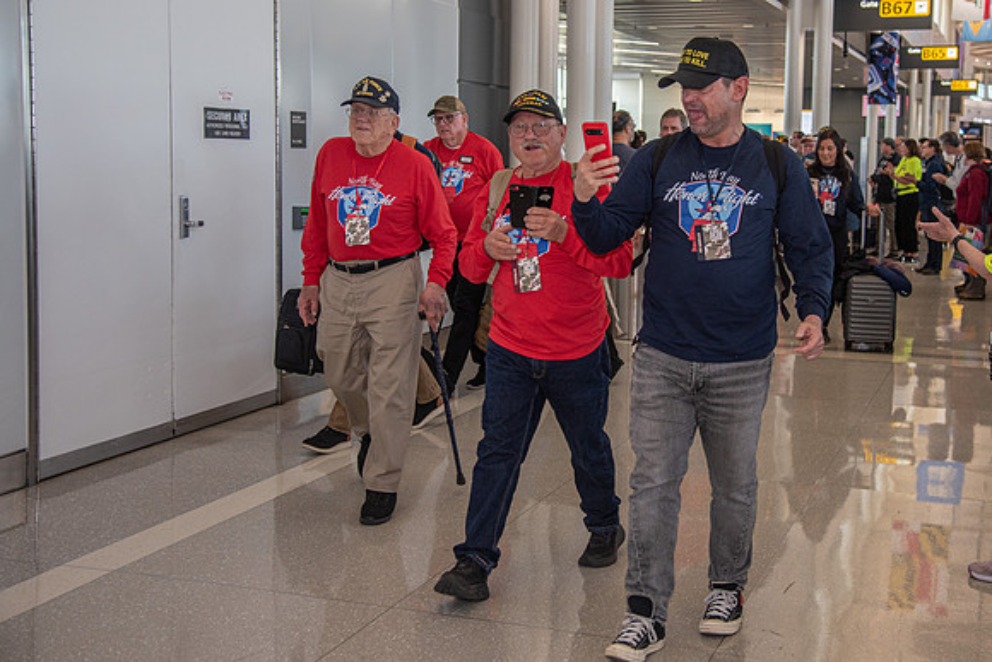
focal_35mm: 47
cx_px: 579
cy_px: 253
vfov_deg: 28.6
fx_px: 1294
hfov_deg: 41.8
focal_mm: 38
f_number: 4
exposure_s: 1/160
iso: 640
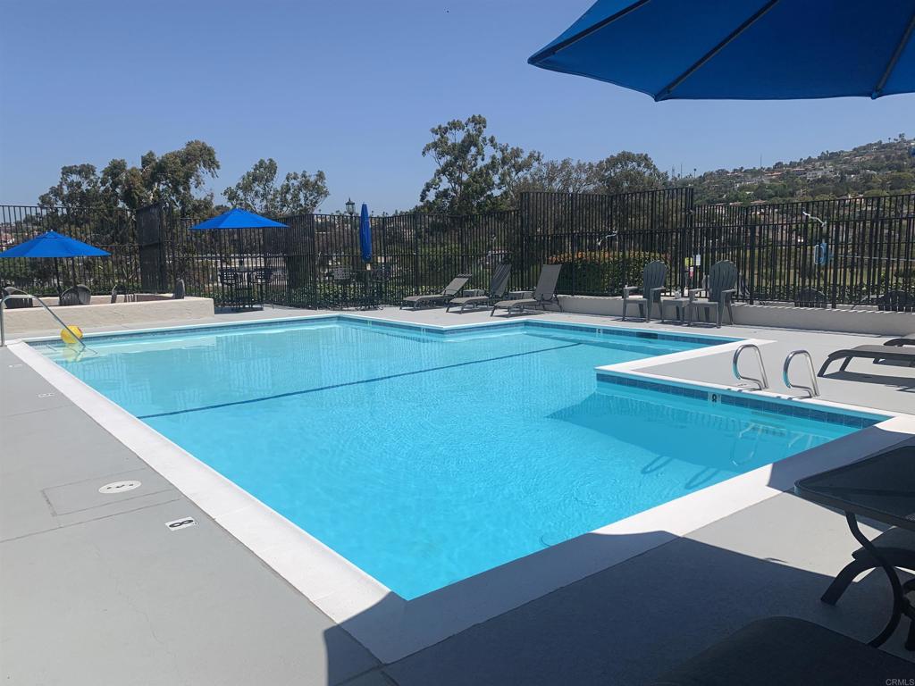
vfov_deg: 53.1
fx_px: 687
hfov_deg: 67.3
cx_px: 458
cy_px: 343
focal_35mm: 26
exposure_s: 1/5128
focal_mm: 4.25
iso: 25
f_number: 1.8
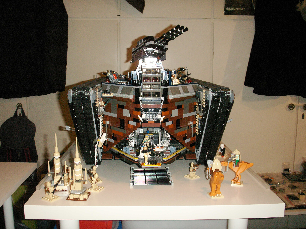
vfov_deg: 38.7
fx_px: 327
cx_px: 153
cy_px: 114
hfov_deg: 50.1
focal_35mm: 37
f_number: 3.5
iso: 160
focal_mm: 7.7
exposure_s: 1/40
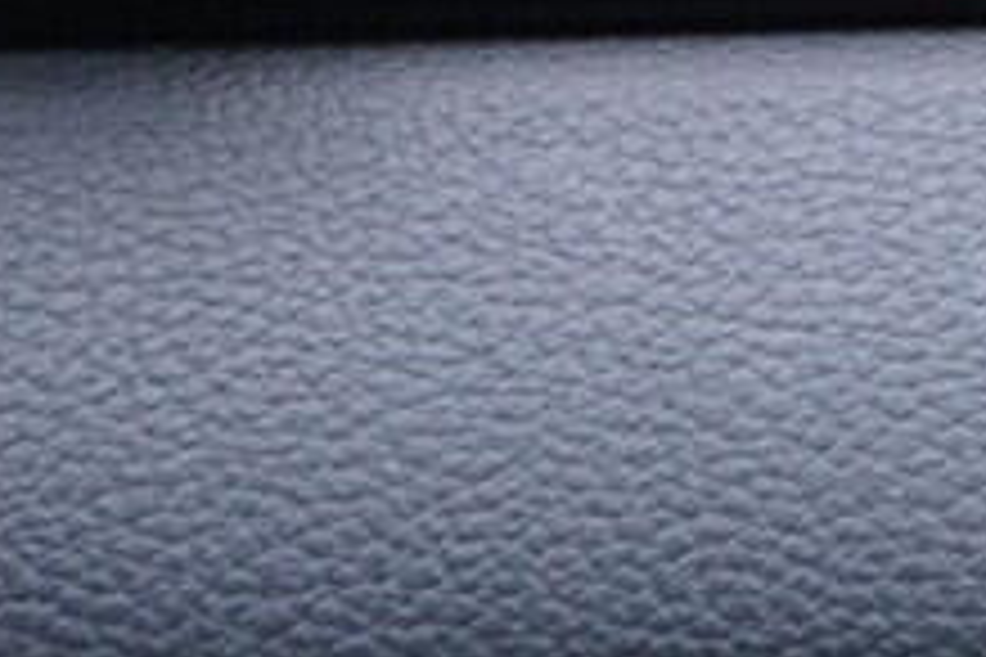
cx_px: 1882
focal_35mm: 237
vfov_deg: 5.4
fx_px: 6491
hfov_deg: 8.3
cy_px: -1390
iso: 400
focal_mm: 24
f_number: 2.8
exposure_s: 1/40
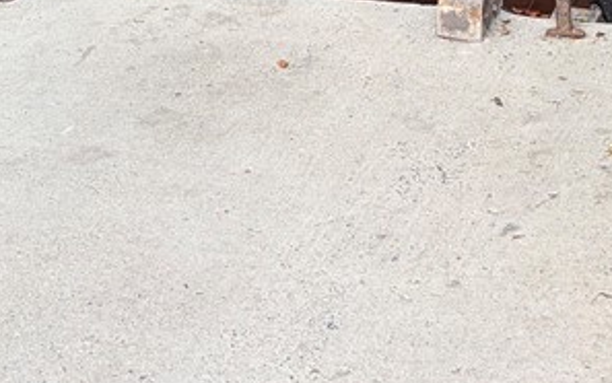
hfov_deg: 21.8
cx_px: 225
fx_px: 1585
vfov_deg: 12.4
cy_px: -352
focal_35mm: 95
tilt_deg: -7.6
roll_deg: +2.6
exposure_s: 1/119
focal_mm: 5.96
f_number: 1.6
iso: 125
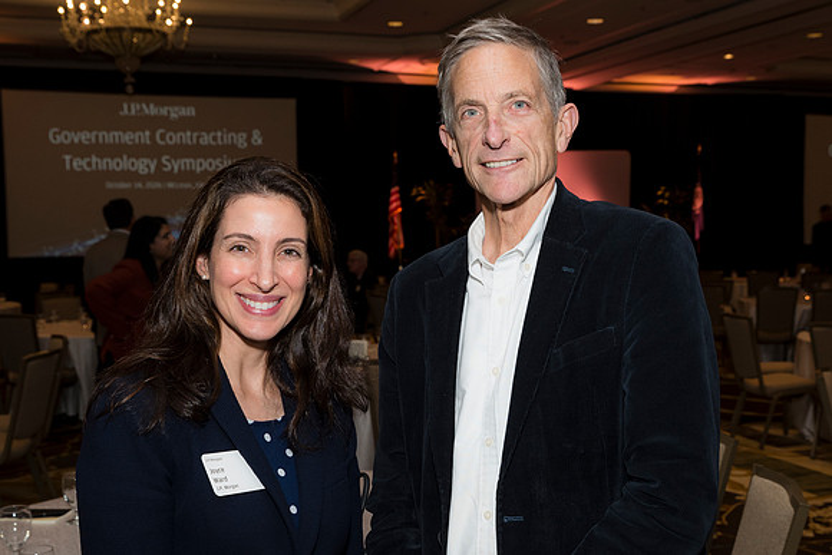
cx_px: 416
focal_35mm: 38
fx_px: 878
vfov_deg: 35.1
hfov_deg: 50.7
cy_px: 278
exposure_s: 1/125
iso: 800
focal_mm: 38
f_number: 5.6
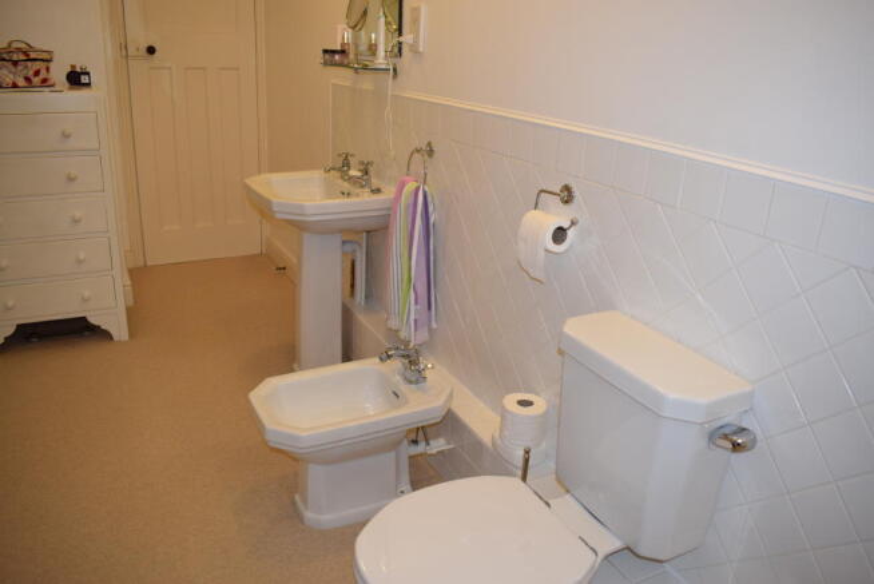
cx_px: 437
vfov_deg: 48.0
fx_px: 656
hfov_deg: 67.3
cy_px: 292
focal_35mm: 27
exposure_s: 1/80
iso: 800
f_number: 5
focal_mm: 18
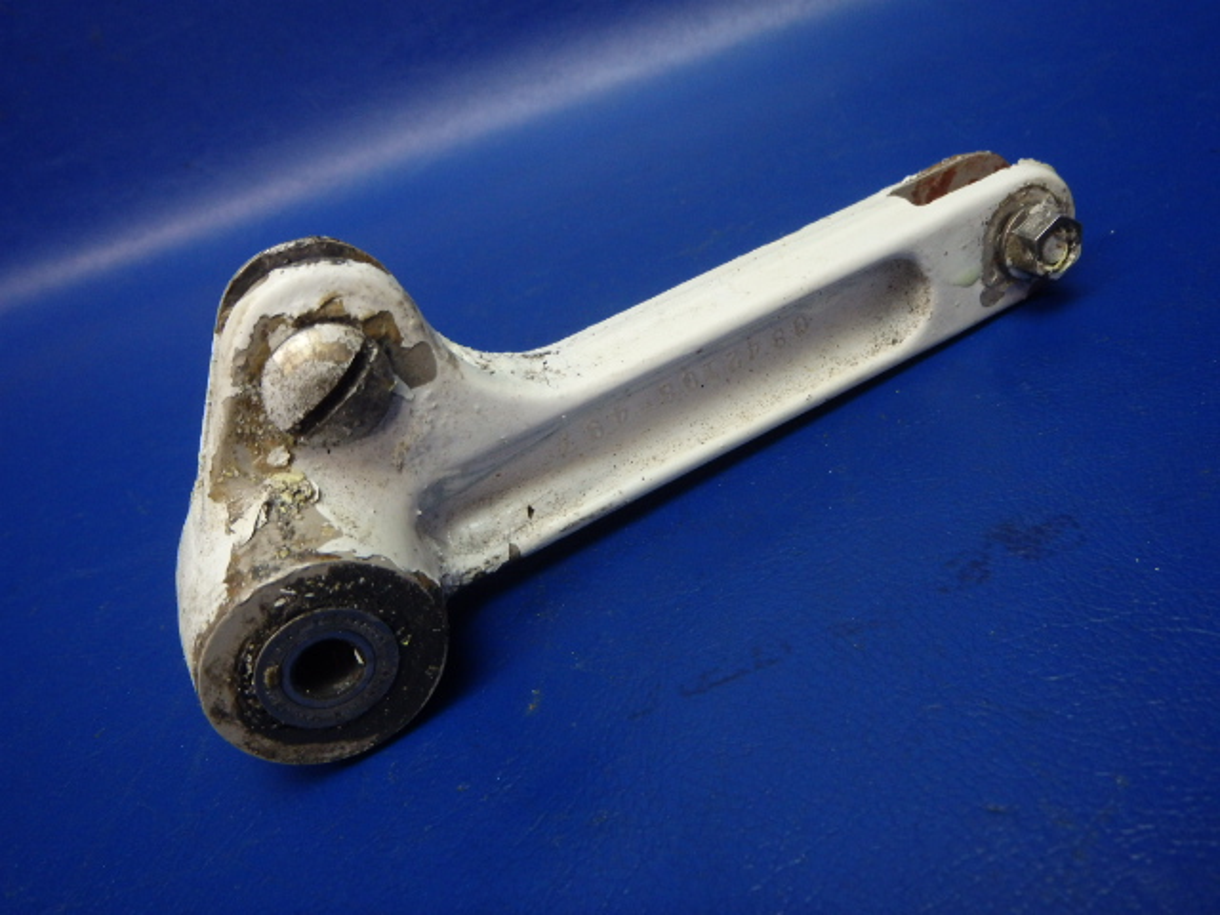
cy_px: 458
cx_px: 610
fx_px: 987
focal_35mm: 28
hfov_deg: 63.4
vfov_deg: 49.7
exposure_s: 1/30
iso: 320
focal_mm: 5
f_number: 3.9
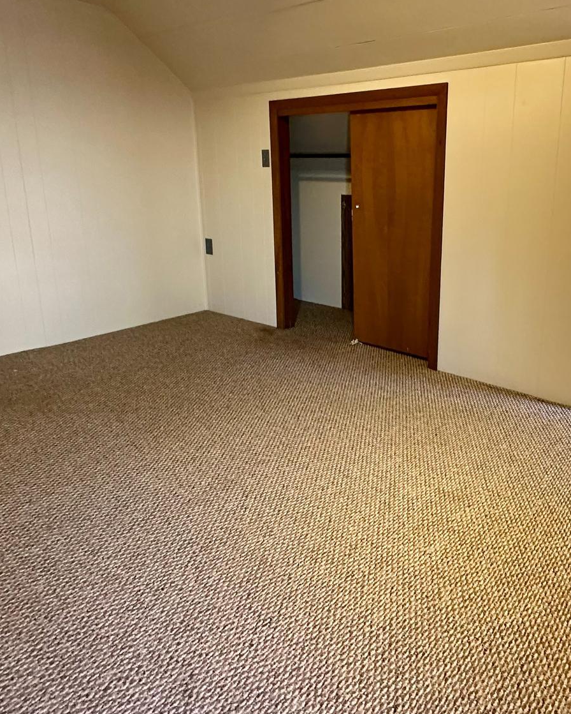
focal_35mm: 25
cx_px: 366
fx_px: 528
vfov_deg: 67.5
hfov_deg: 56.0
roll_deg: -0.5
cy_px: 290
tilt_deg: -13.9
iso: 640
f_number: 2.2
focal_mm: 2.22
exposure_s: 1/60
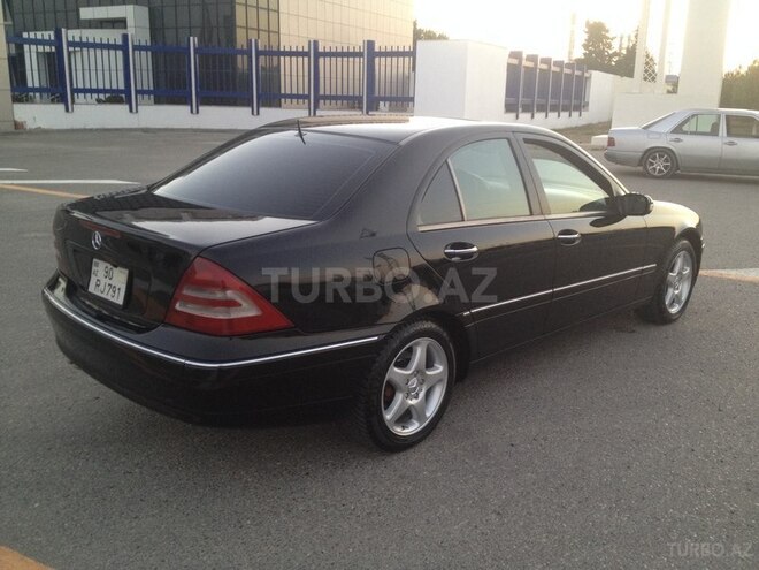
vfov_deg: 40.7
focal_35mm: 35
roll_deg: -1.4
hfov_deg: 52.6
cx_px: 380
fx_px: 767
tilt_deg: -17.9
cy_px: 285
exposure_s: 1/20
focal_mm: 4.28
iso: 125
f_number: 2.4
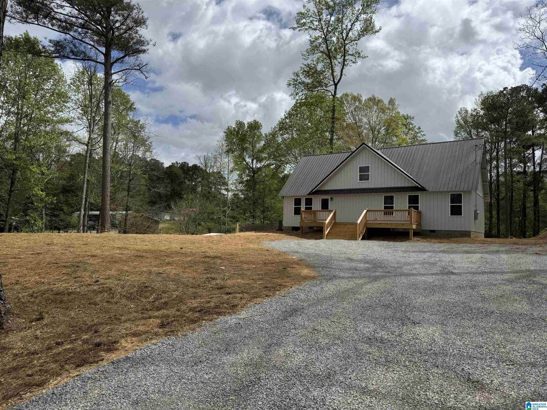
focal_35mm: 24
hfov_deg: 71.6
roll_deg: -1.6
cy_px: 205
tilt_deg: +4.1
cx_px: 274
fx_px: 379
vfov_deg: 56.8
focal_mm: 6.76
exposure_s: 1/7937
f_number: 1.78
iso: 80
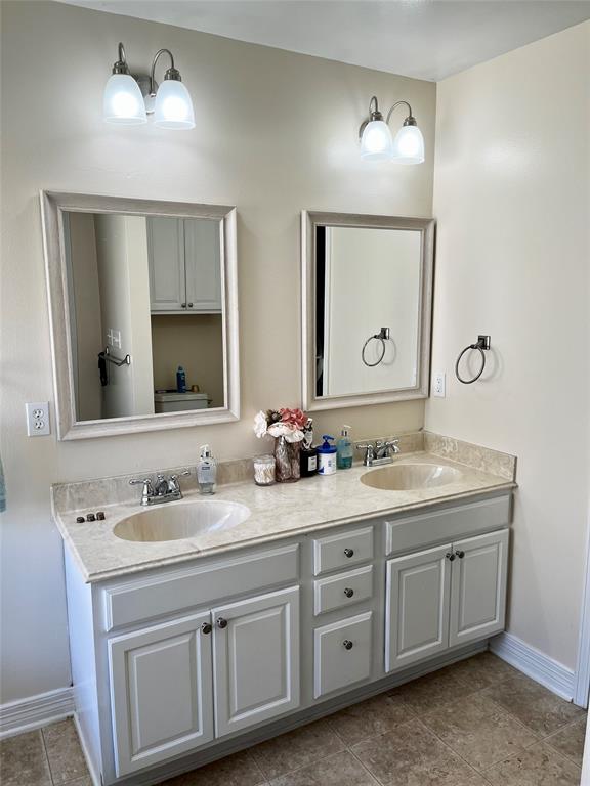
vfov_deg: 67.3
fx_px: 591
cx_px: 295
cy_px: 393
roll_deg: +1.7
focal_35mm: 26
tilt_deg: -9.2
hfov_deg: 53.1
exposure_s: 1/161
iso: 40
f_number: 1.6
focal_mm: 5.1
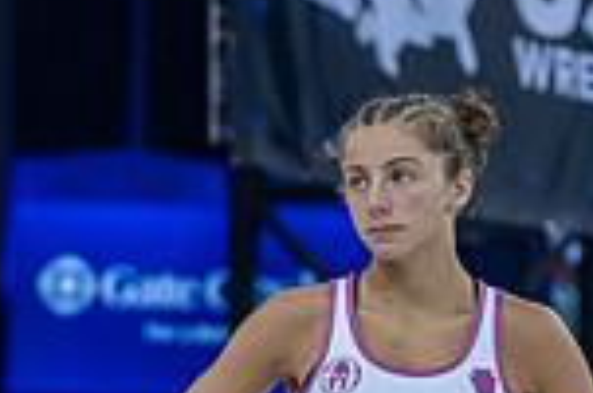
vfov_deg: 3.6
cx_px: 269
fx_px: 6164
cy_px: 590
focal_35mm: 375
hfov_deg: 5.5
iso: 2000
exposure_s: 1/800
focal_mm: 70
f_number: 2.8
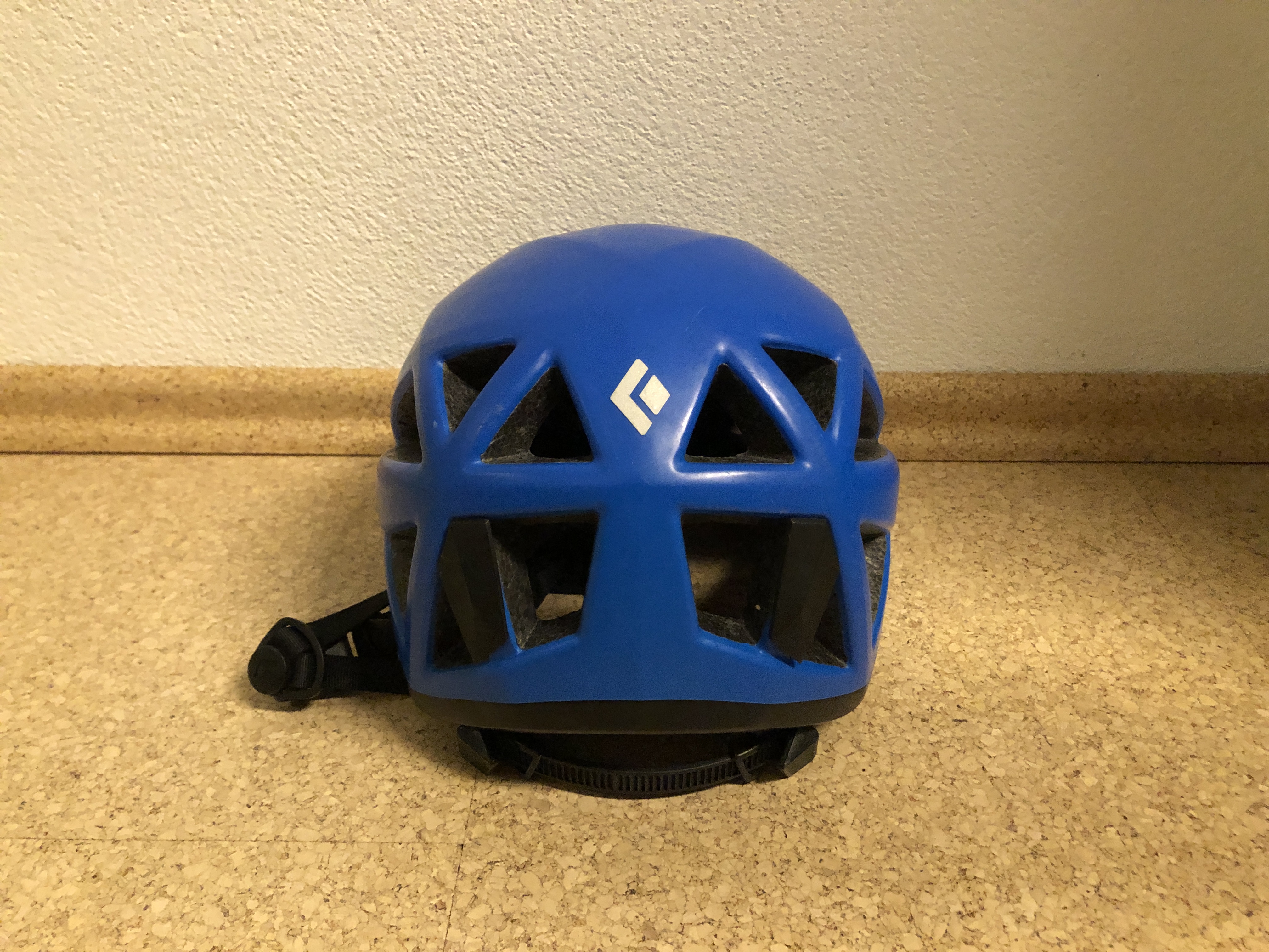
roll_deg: +0.5
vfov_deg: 49.7
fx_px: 1026
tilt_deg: -31.4
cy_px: 476
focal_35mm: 28
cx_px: 634
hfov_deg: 63.4
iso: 100
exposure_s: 1/4
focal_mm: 3.99
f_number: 1.8
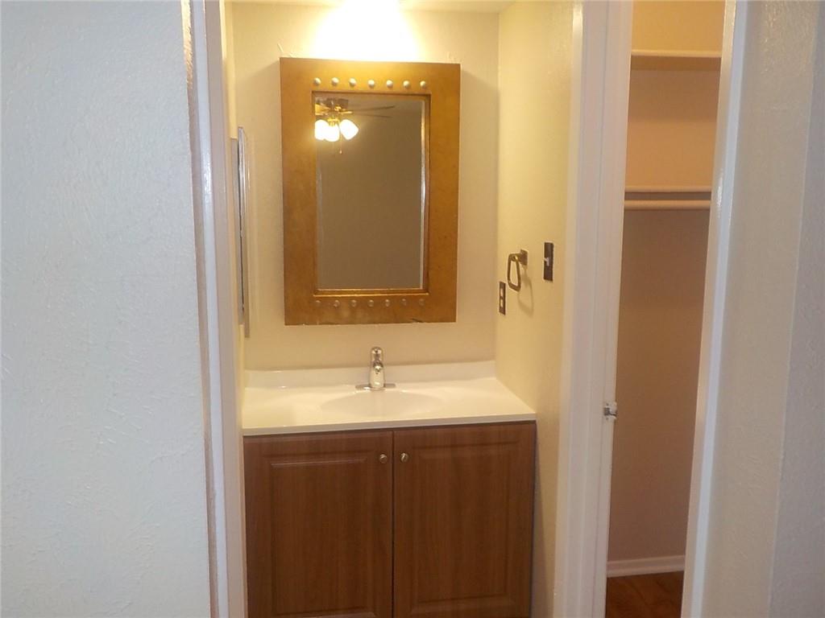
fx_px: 715
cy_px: 309
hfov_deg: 60.0
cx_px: 412
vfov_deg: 46.8
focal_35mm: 30
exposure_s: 1/30
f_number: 3.3
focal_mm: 4.1
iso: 200
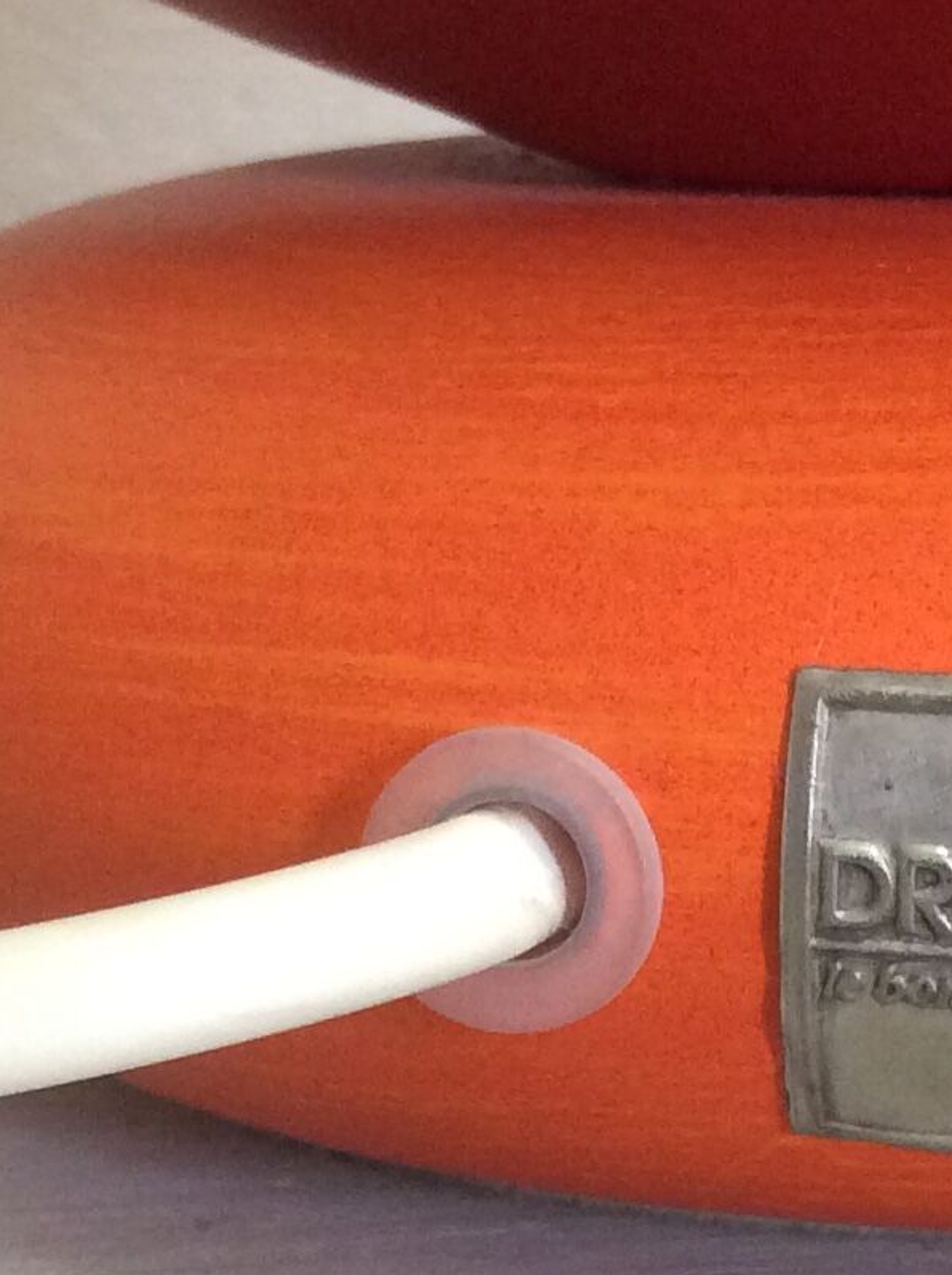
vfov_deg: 18.9
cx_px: 1085
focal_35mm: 104
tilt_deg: -13.4
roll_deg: +0.9
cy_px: 805
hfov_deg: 13.8
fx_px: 3824
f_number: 2.4
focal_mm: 3.3
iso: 200
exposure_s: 1/25
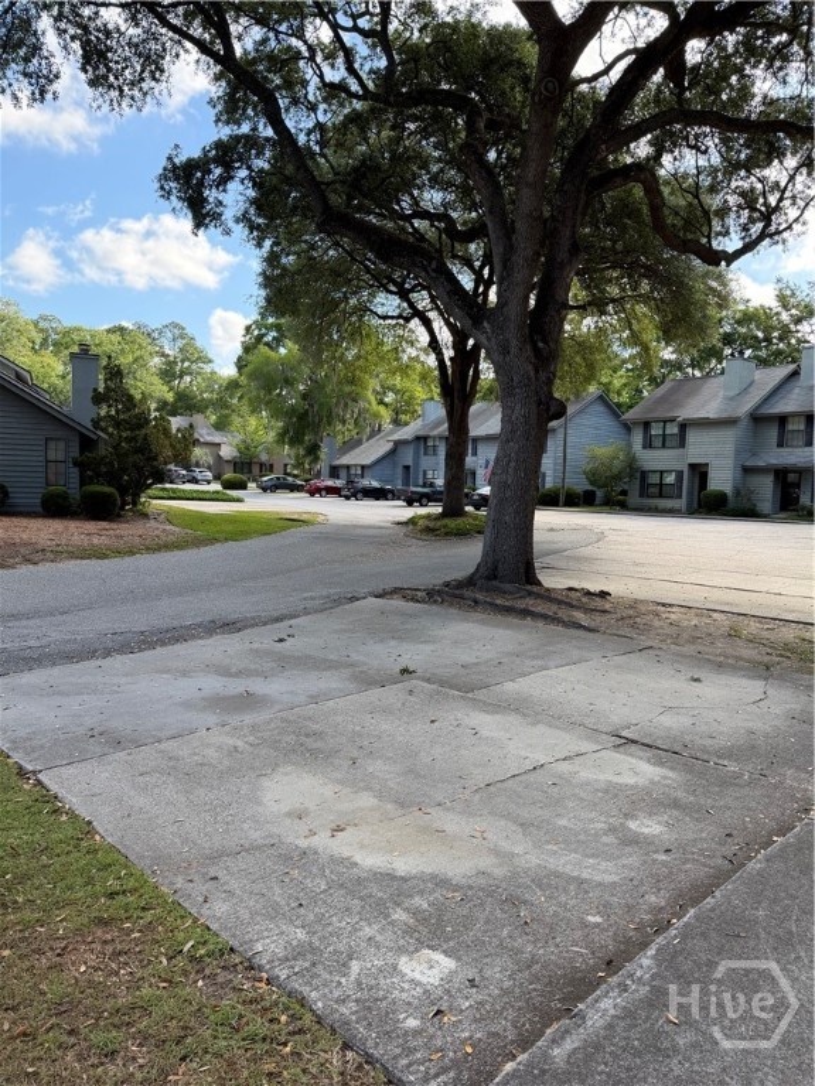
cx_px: 408
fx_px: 753
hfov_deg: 56.8
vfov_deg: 71.6
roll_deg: -0.4
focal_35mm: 24
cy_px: 543
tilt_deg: -3.9
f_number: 1.78
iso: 100
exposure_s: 1/1005
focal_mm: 6.76
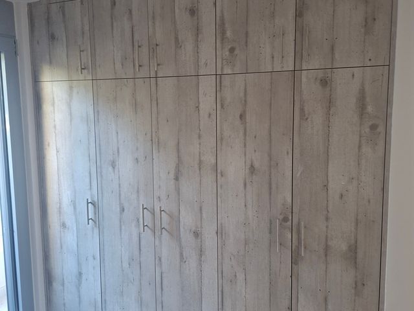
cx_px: 207
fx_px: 275
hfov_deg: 73.9
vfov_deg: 58.9
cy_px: 156
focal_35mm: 23
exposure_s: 1/33
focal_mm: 5.54
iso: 320
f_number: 1.8
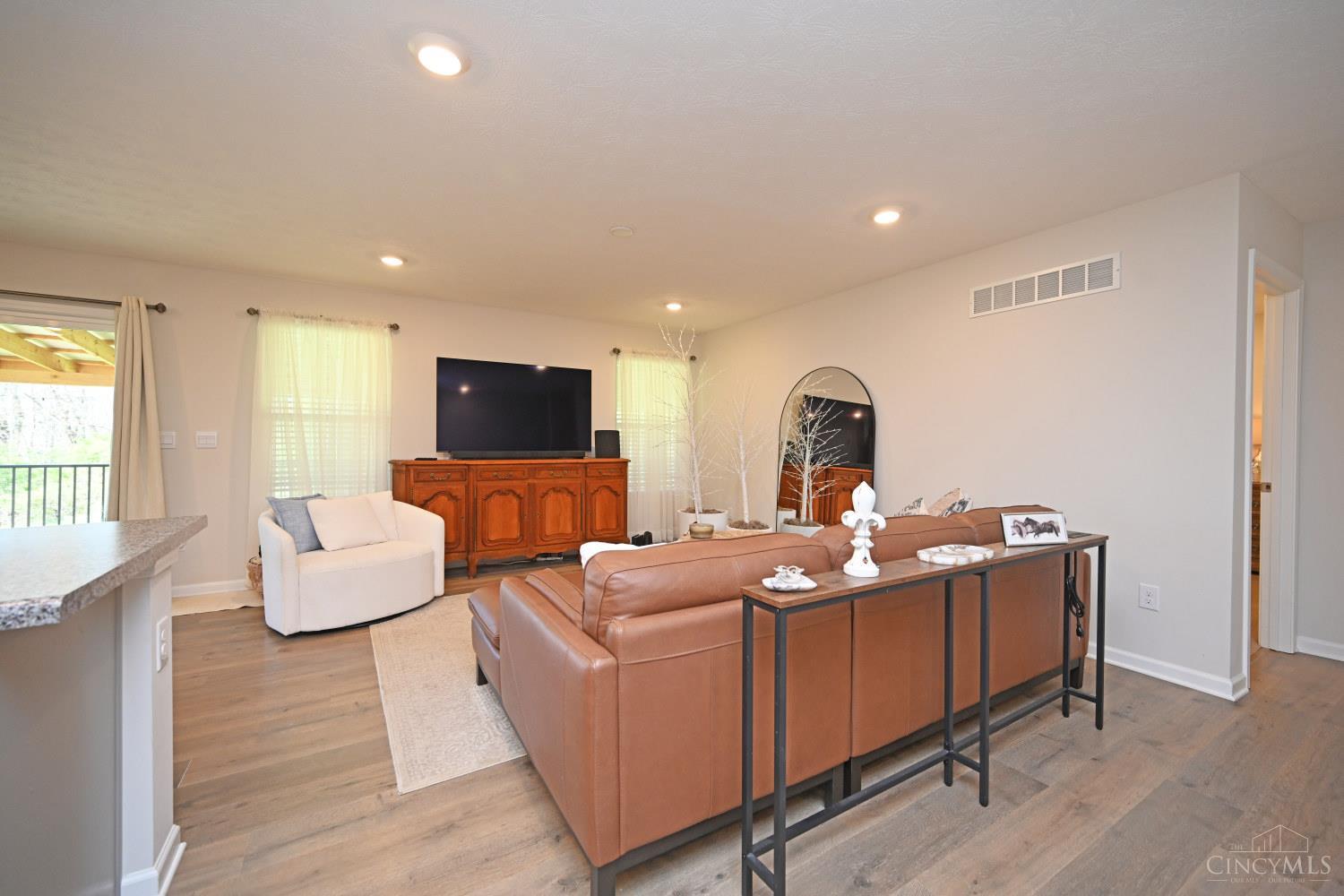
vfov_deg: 81.2
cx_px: 672
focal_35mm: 14
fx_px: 523
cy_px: 448
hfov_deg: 104.3
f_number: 4
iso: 360
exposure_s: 1/60
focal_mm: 14
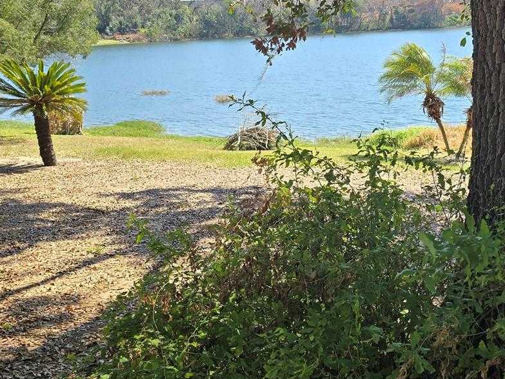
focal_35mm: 47
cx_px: 309
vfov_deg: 30.5
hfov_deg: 40.2
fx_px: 686
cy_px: 108
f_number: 1.7
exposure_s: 1/353
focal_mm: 6.3
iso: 12
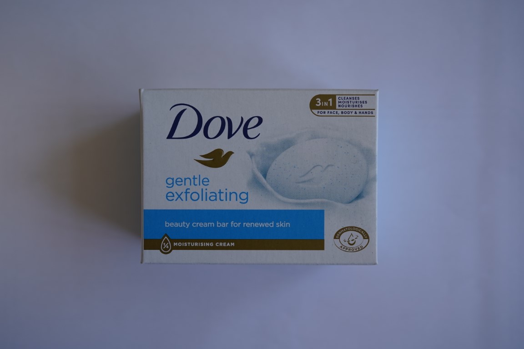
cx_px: 262
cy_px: 174
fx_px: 509
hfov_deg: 54.4
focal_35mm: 35
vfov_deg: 37.9
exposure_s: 1/250
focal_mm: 35
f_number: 3.5
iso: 250
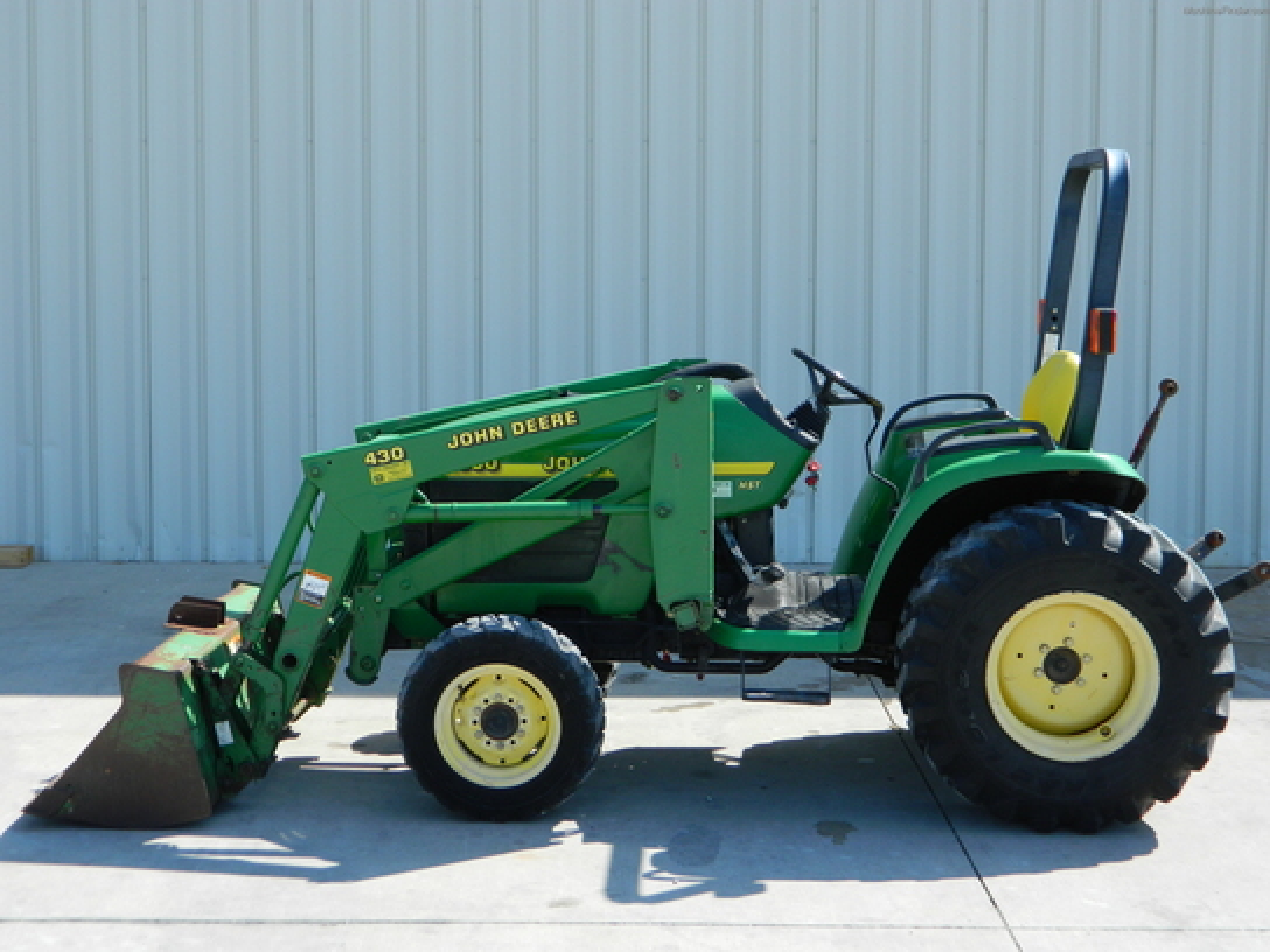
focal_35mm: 57
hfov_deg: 33.8
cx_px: 635
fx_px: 2091
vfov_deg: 25.7
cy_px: 476
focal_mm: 10.2
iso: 80
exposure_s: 1/400
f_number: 3.8
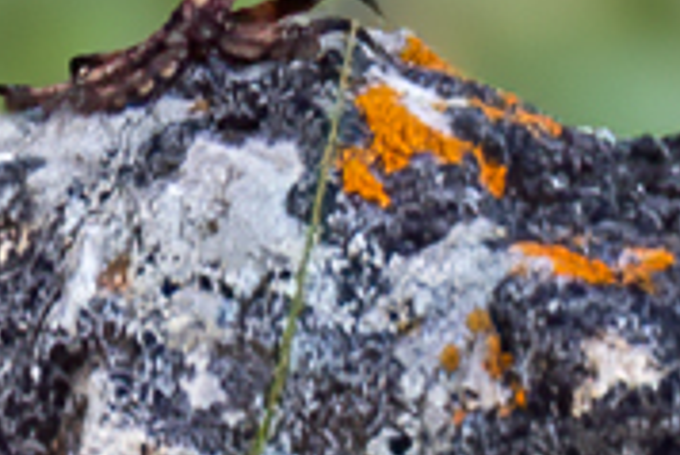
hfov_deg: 0.5
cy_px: -486
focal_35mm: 4413
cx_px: -134
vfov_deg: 0.3
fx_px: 83422
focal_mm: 500
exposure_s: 1/200
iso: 400
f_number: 7.1
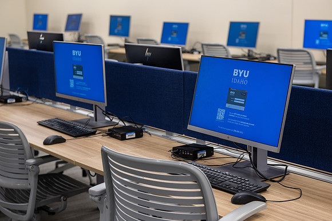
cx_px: 166
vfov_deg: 19.5
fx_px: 646
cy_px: 110
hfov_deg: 28.8
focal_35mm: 70
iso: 640
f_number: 5
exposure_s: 1/100
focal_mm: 70
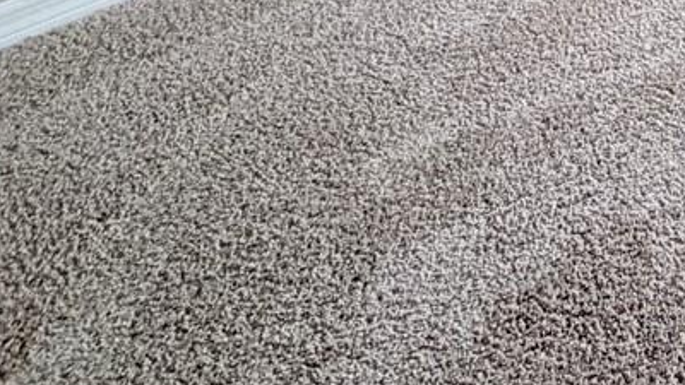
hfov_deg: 24.7
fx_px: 1108
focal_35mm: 61
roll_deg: +0.2
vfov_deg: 13.0
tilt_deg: -5.5
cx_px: 1079
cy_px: -623
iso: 250
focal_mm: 2.22
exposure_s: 1/60
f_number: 2.2
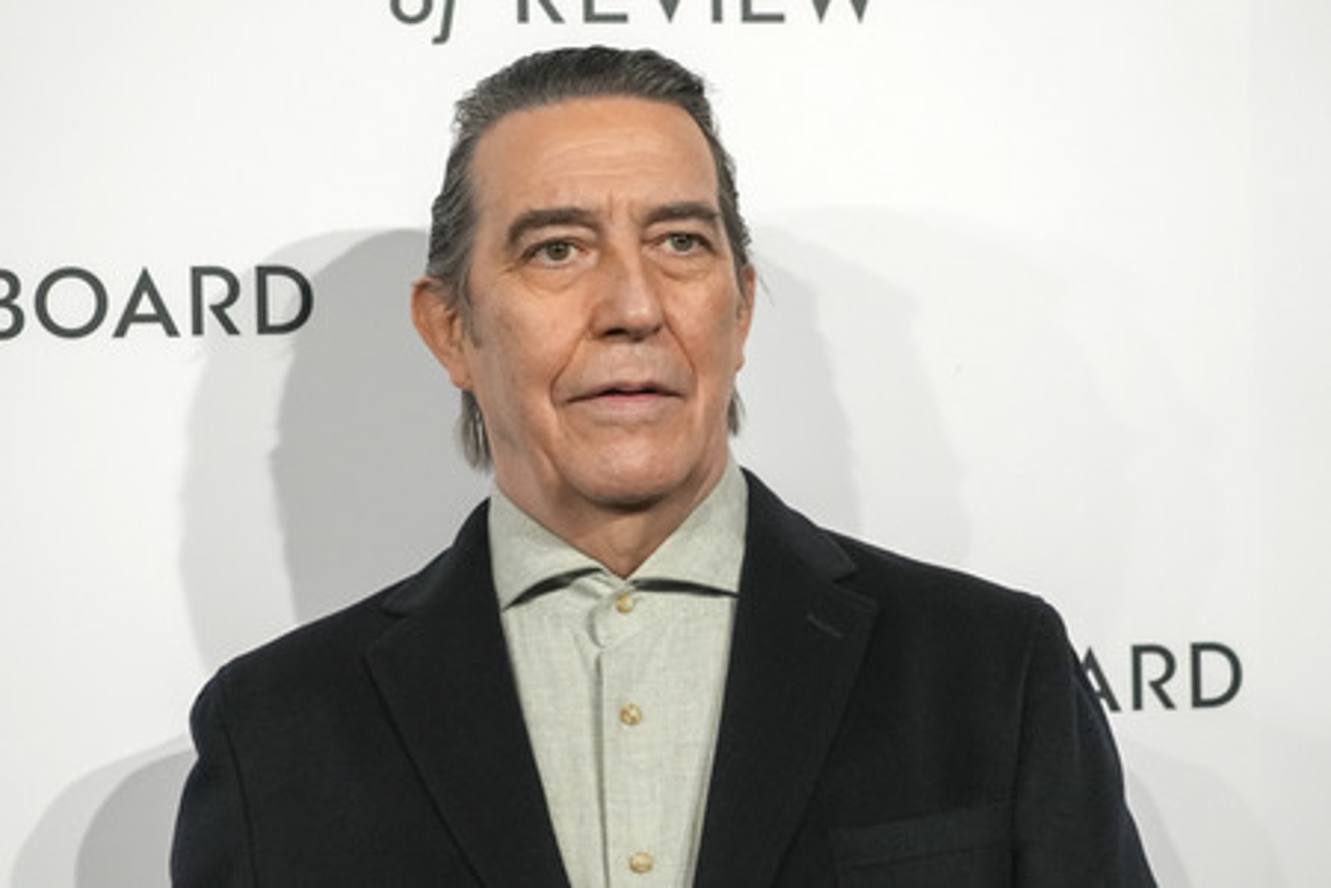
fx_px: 3697
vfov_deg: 13.7
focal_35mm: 100
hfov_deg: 20.4
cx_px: 666
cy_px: 444
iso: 8000
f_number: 5.6
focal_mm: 100
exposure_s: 1/400
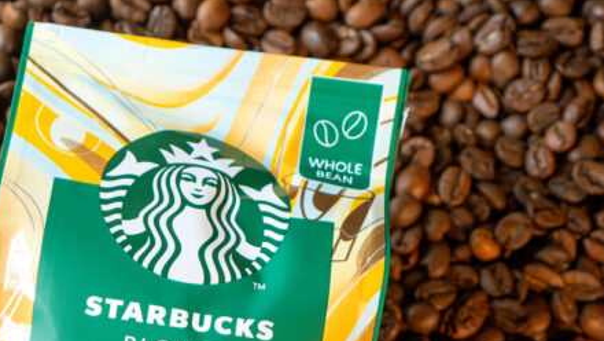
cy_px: 349
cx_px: 121
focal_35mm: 96
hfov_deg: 21.9
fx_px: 1537
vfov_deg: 12.5
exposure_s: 1/100
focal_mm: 35
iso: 400
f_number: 5.6
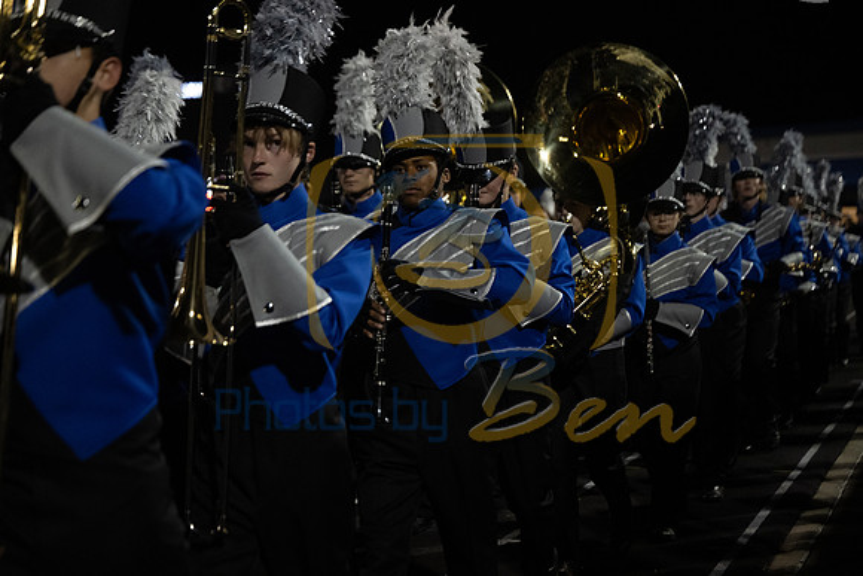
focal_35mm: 70
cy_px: 288
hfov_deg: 28.8
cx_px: 432
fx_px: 1678
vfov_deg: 19.5
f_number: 2.8
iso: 5000
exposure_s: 1/800
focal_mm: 70
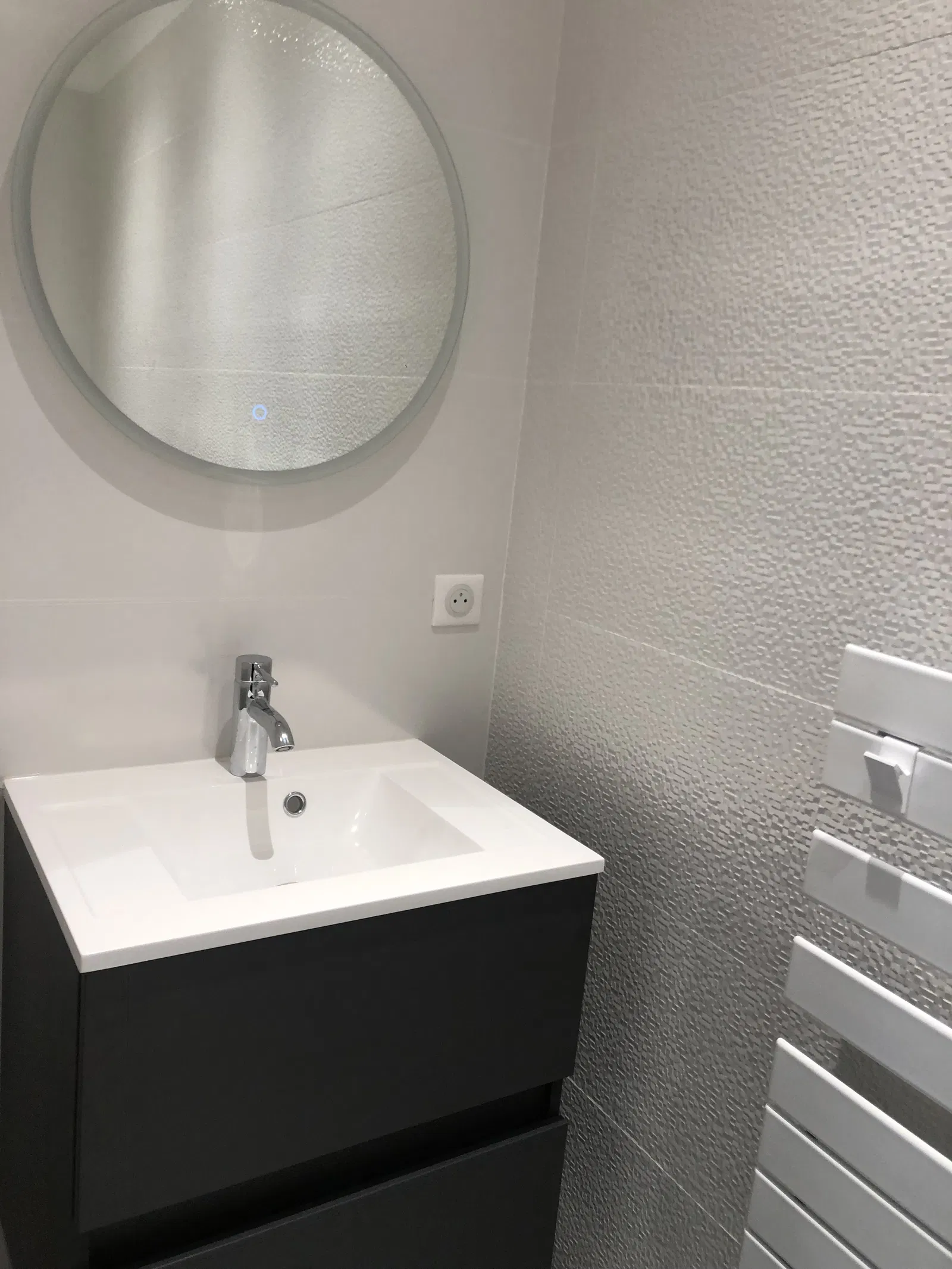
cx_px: 476
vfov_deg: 63.4
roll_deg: -4.5
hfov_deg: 49.7
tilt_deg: -10.9
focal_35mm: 28
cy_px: 634
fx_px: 1027
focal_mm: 4
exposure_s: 1/33
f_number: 1.8
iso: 32
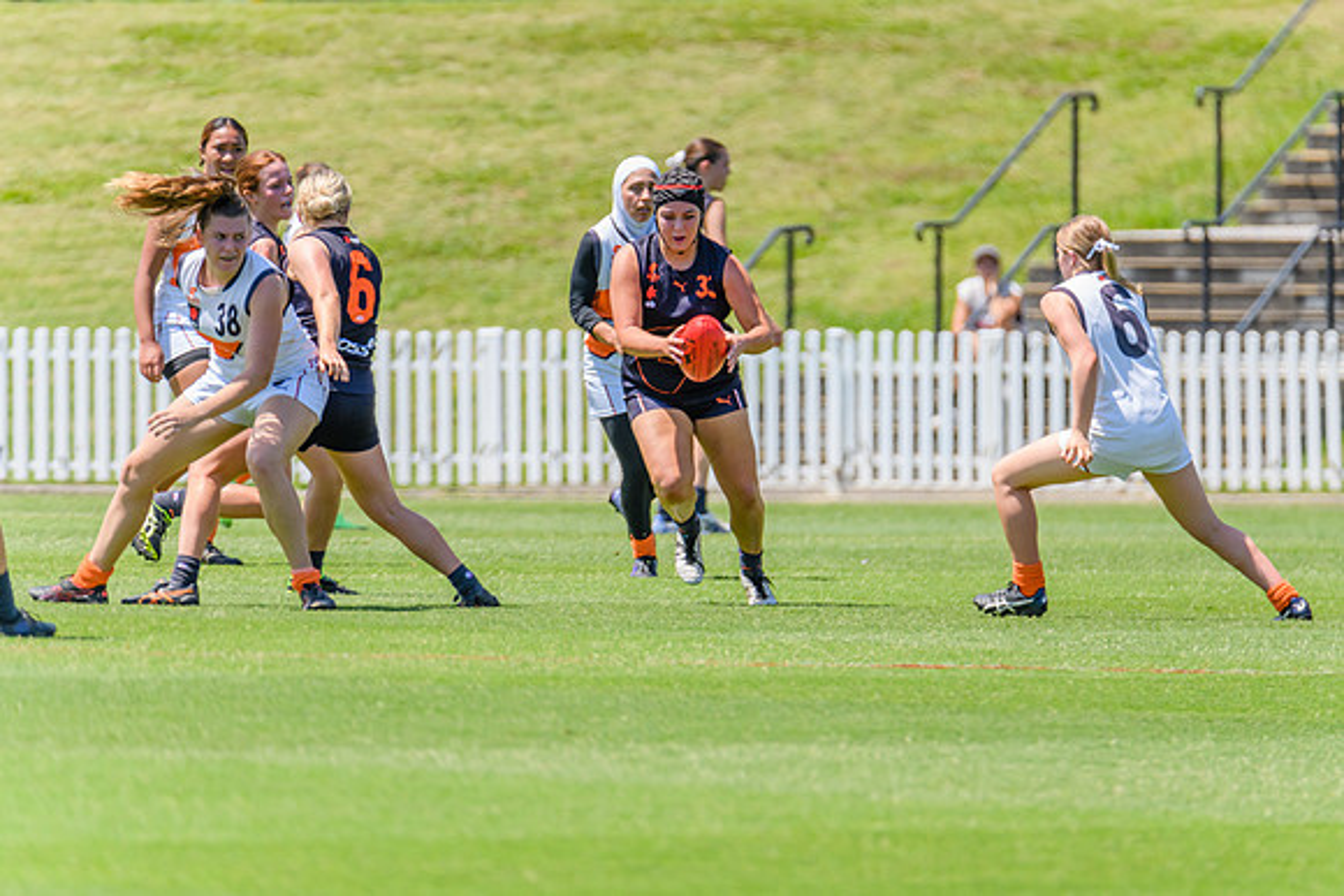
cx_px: 713
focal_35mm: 622
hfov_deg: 3.3
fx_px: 23228
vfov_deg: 2.2
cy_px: 420
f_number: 8
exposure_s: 1/1600
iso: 800
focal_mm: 550
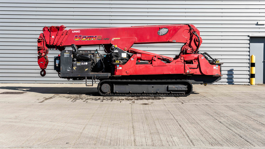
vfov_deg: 23.2
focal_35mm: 52
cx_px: 131
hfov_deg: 40.0
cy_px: 65
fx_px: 364
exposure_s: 1/250
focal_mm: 48.7
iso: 100
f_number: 5
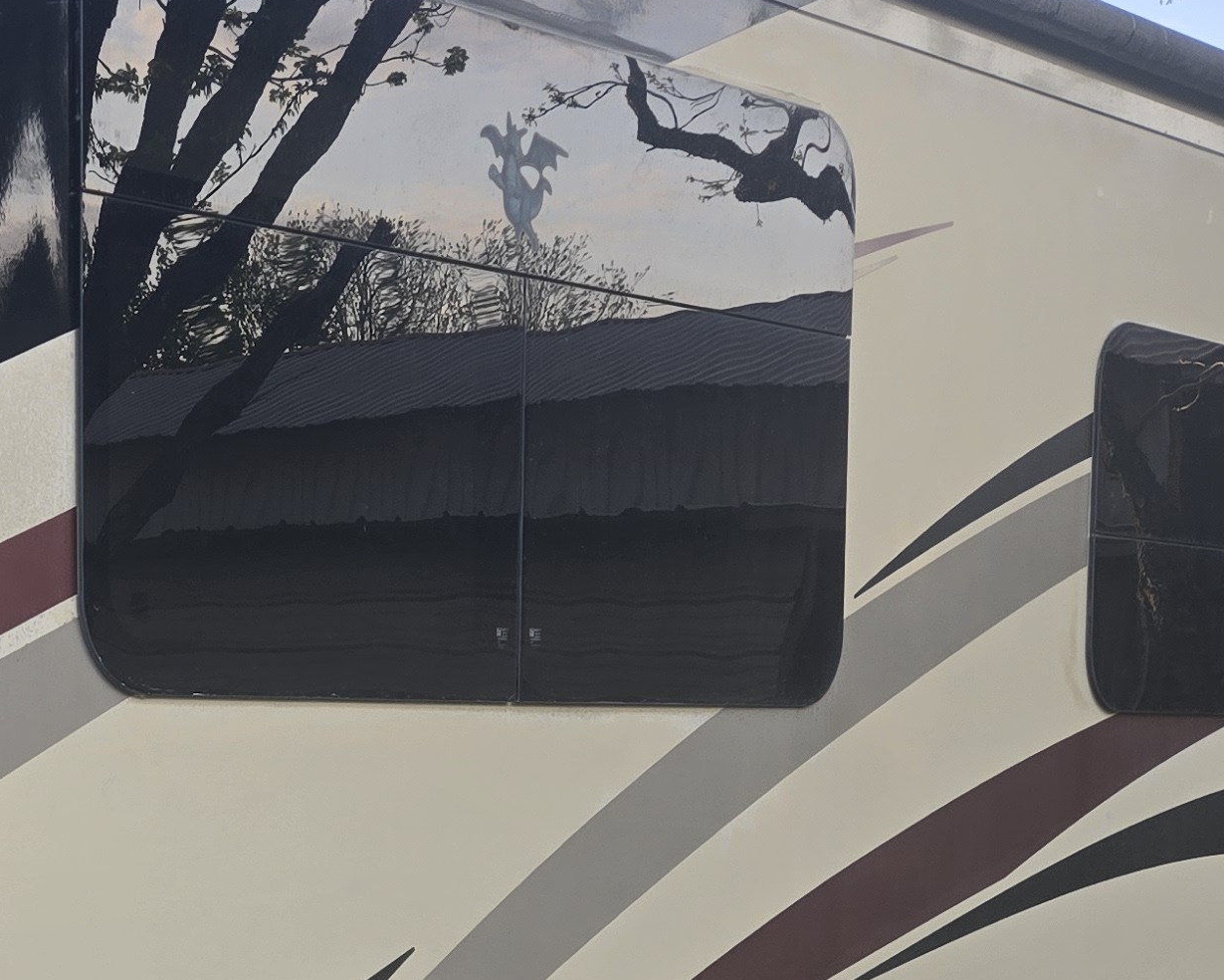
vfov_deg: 19.8
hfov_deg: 23.2
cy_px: 1148
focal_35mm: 73
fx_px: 2644
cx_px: -352
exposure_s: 1/224
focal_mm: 5.4
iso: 25
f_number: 1.8
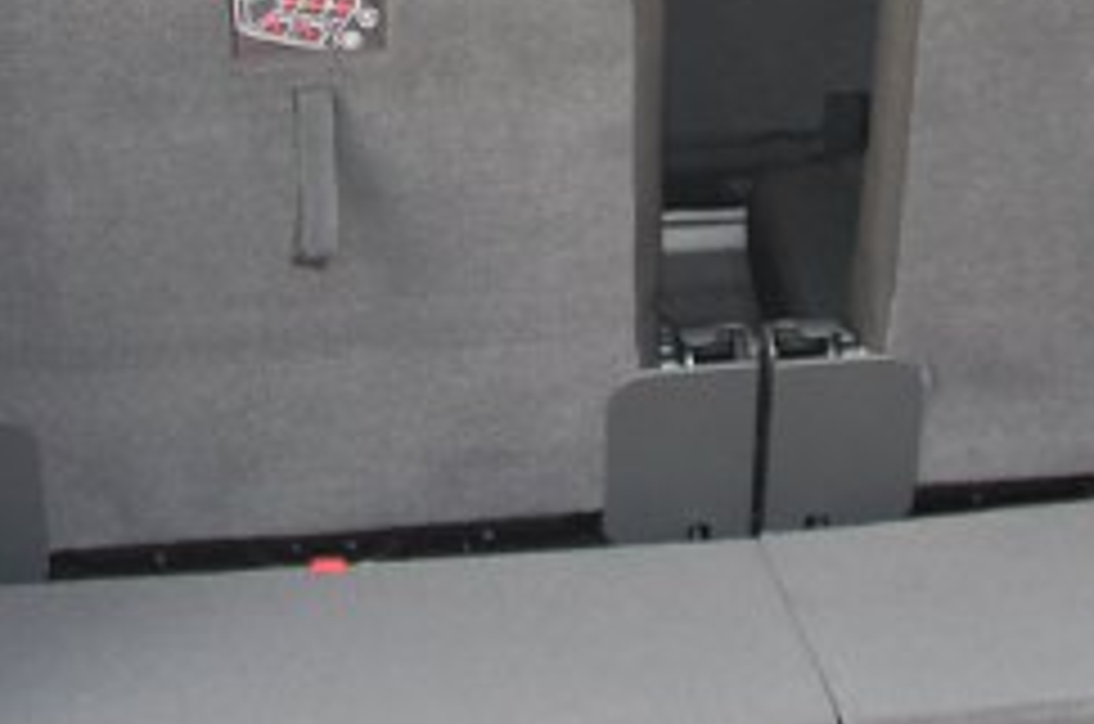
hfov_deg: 18.0
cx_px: 644
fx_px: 3457
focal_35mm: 114
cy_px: -299
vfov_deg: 11.6
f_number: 3.5
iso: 400
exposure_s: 1/80
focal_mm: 18
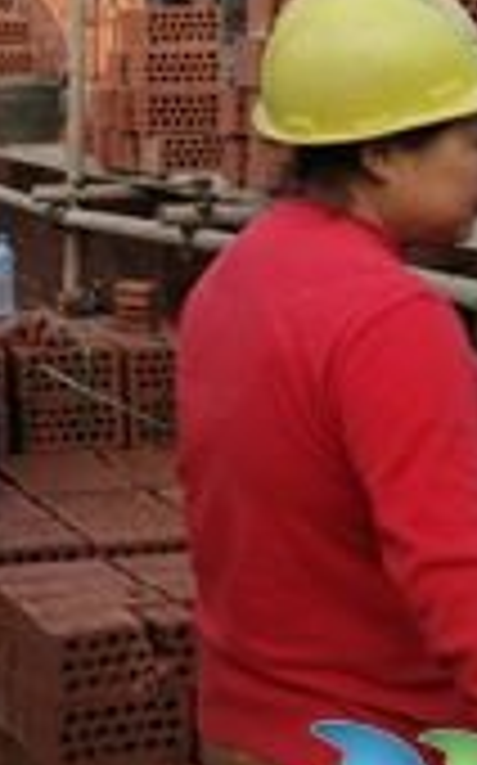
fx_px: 1750
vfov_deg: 24.4
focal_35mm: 84
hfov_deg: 15.1
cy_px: 182
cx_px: -40
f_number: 2
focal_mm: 4.04
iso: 50
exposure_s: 1/277
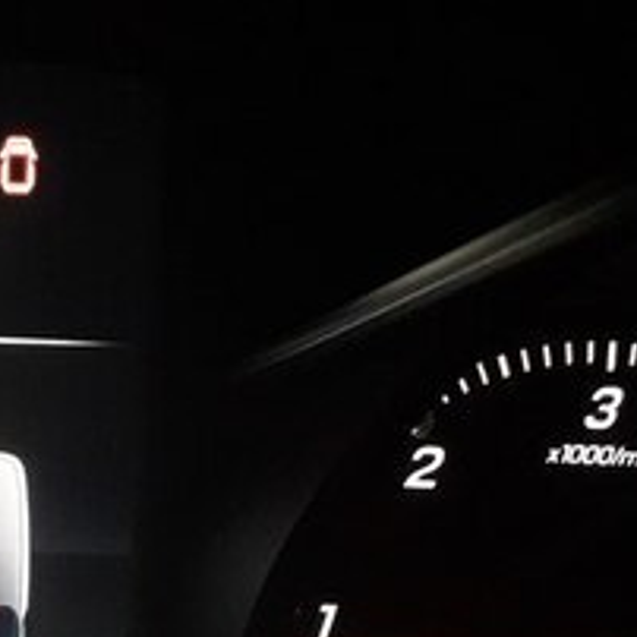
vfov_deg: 20.6
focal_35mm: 78
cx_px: -356
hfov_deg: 19.1
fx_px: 1624
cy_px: 777
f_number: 1.9
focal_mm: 3.6
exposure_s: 1/25
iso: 250
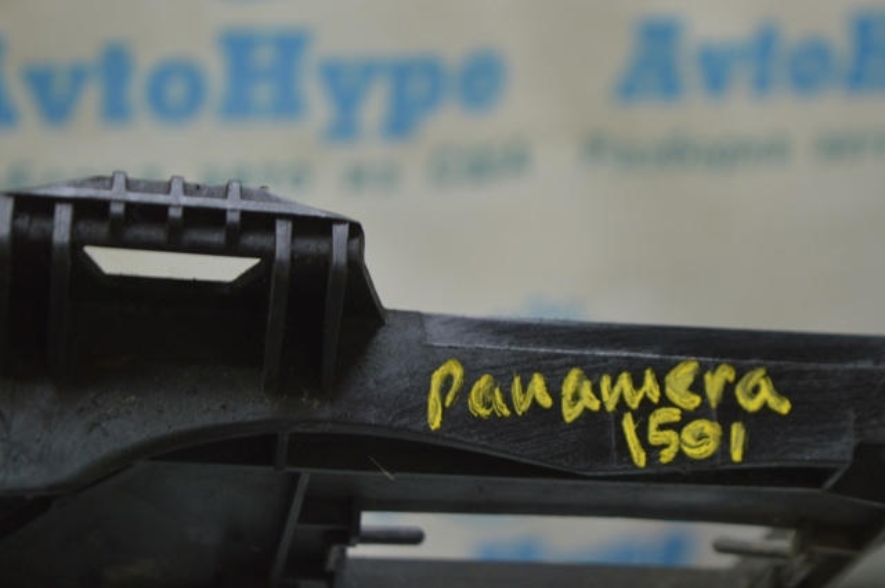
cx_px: 442
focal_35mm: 82
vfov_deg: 16.5
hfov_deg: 24.6
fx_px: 2026
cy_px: 294
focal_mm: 55
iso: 400
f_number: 5.6
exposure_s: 1/20
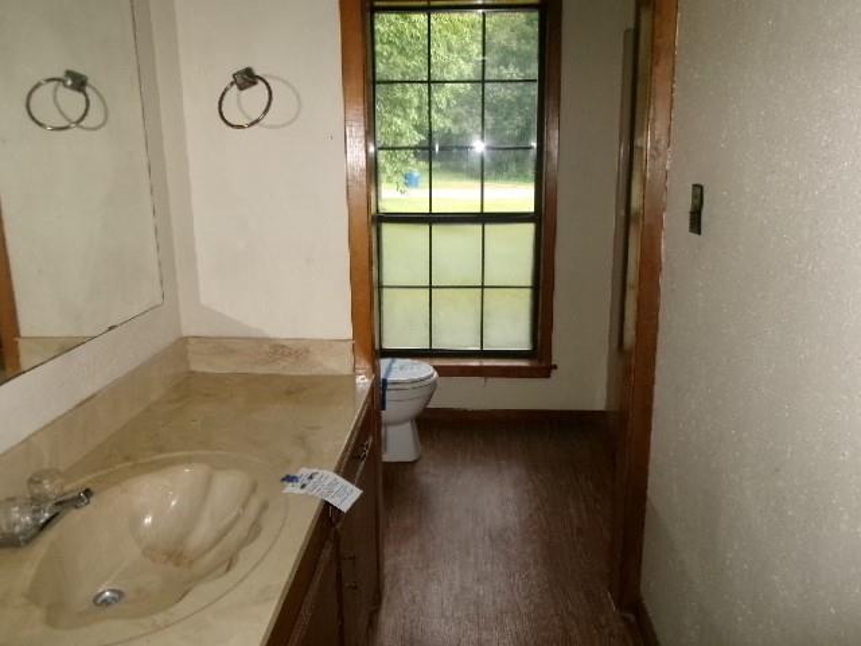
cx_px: 430
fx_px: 696
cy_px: 323
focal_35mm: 28
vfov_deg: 49.7
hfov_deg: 63.4
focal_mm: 5.1
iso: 200
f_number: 3.9
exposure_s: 1/34
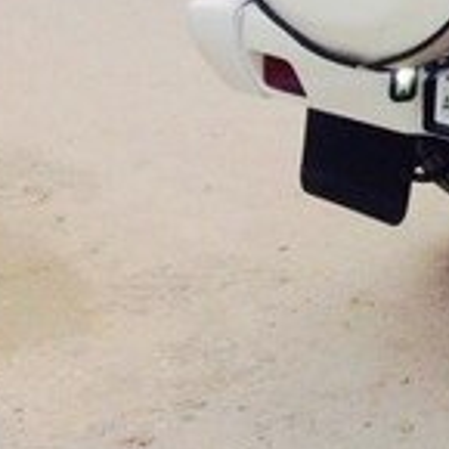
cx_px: 975
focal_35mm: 133
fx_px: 1952
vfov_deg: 12.5
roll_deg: +0.2
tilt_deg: -8.9
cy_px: -209
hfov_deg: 11.5
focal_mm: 4.12
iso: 50
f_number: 2.4
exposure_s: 1/229
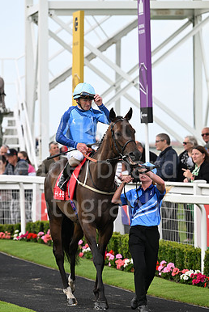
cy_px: 173
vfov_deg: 8.8
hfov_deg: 5.9
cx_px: 88
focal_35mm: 233
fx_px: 2025
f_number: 4.5
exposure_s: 1/1600
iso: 800
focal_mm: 200
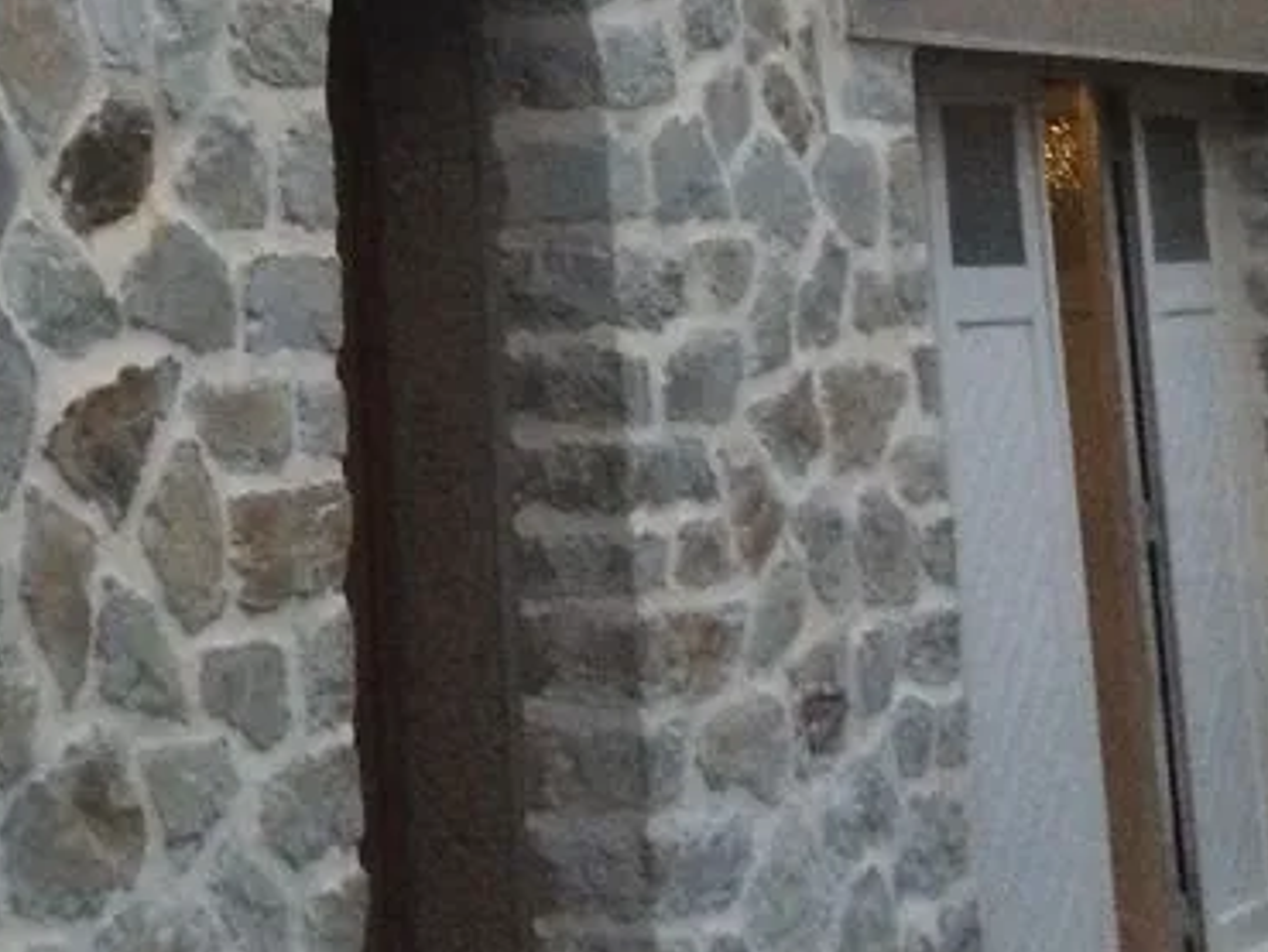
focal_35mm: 94
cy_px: -380
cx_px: -51
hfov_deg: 20.1
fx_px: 3445
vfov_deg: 14.9
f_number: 2.2
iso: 320
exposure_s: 1/24
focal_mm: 4.15
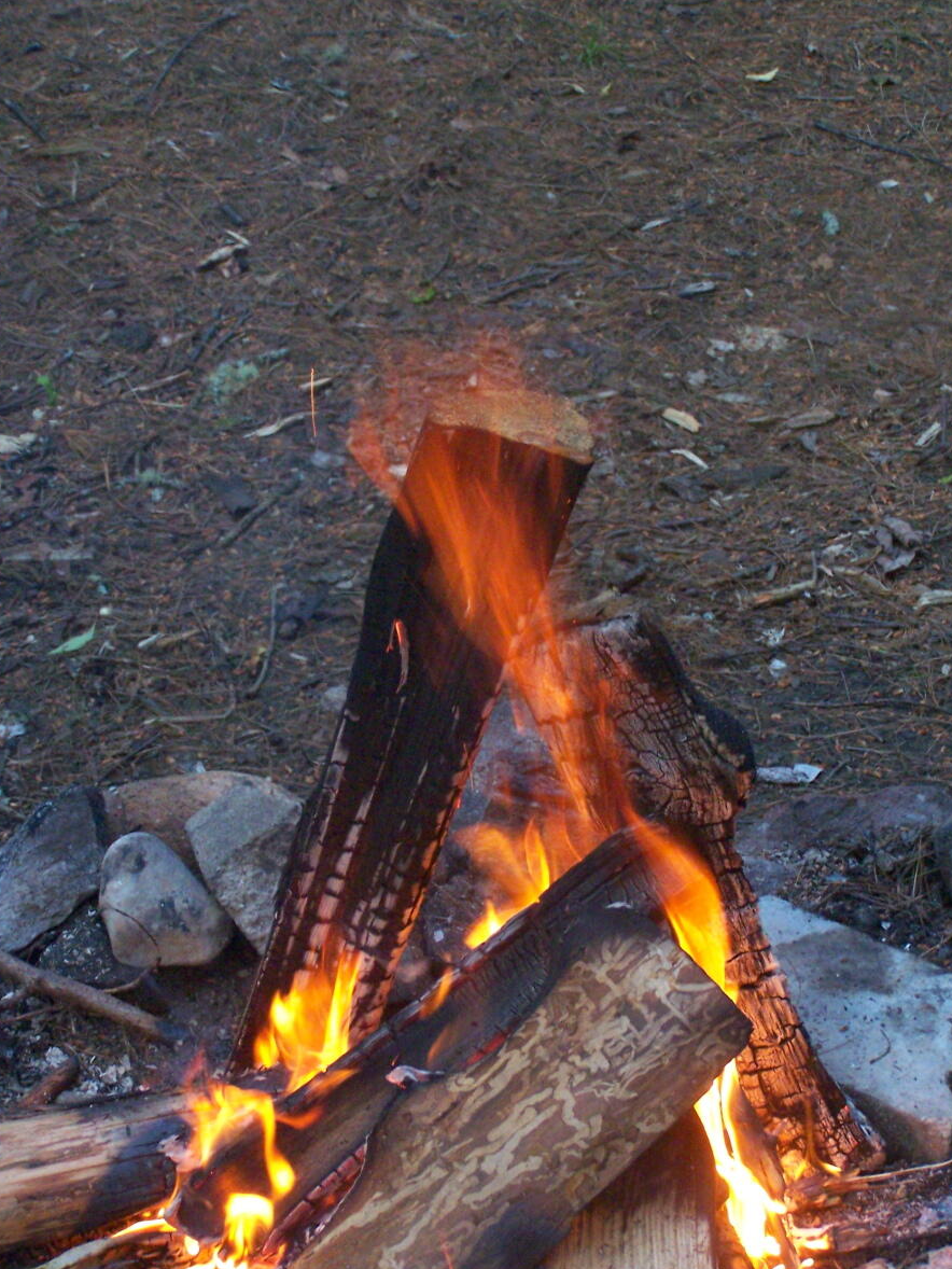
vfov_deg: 20.6
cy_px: 731
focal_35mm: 95
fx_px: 3482
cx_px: 535
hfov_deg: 15.6
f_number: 3.2
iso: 400
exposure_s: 1/50
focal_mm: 13.7
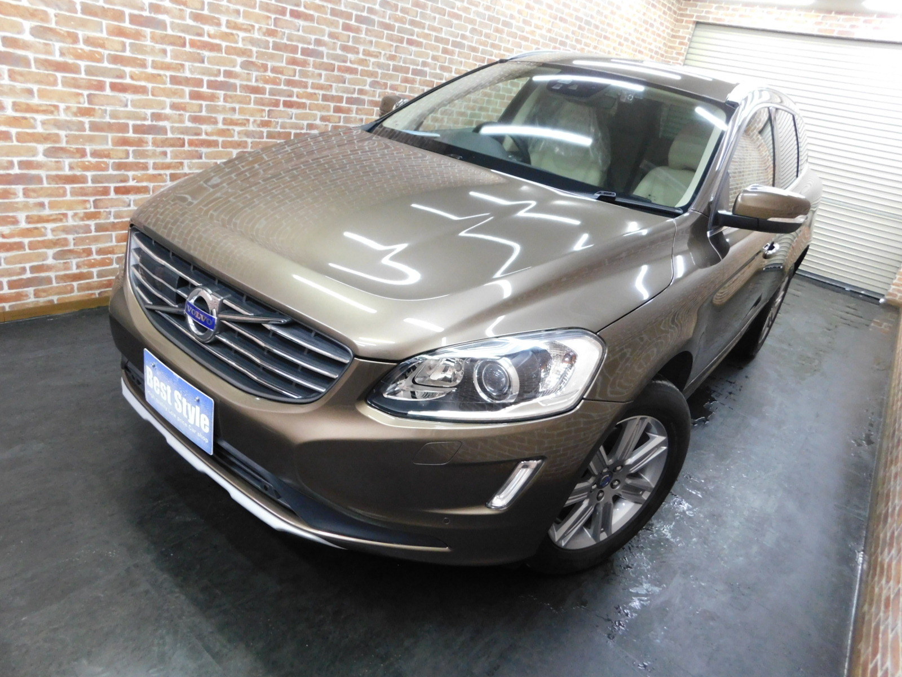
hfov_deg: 73.9
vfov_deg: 58.9
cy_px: 338
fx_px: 599
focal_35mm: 23
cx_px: 451
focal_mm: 4
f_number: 3
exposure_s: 1/30
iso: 400
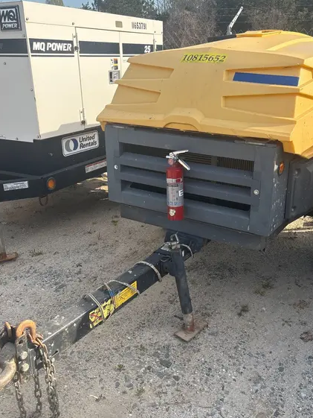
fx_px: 410
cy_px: 213
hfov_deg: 41.6
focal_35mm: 34
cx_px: 190
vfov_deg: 53.9
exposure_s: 1/1783
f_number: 1.6
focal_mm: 5.96
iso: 50
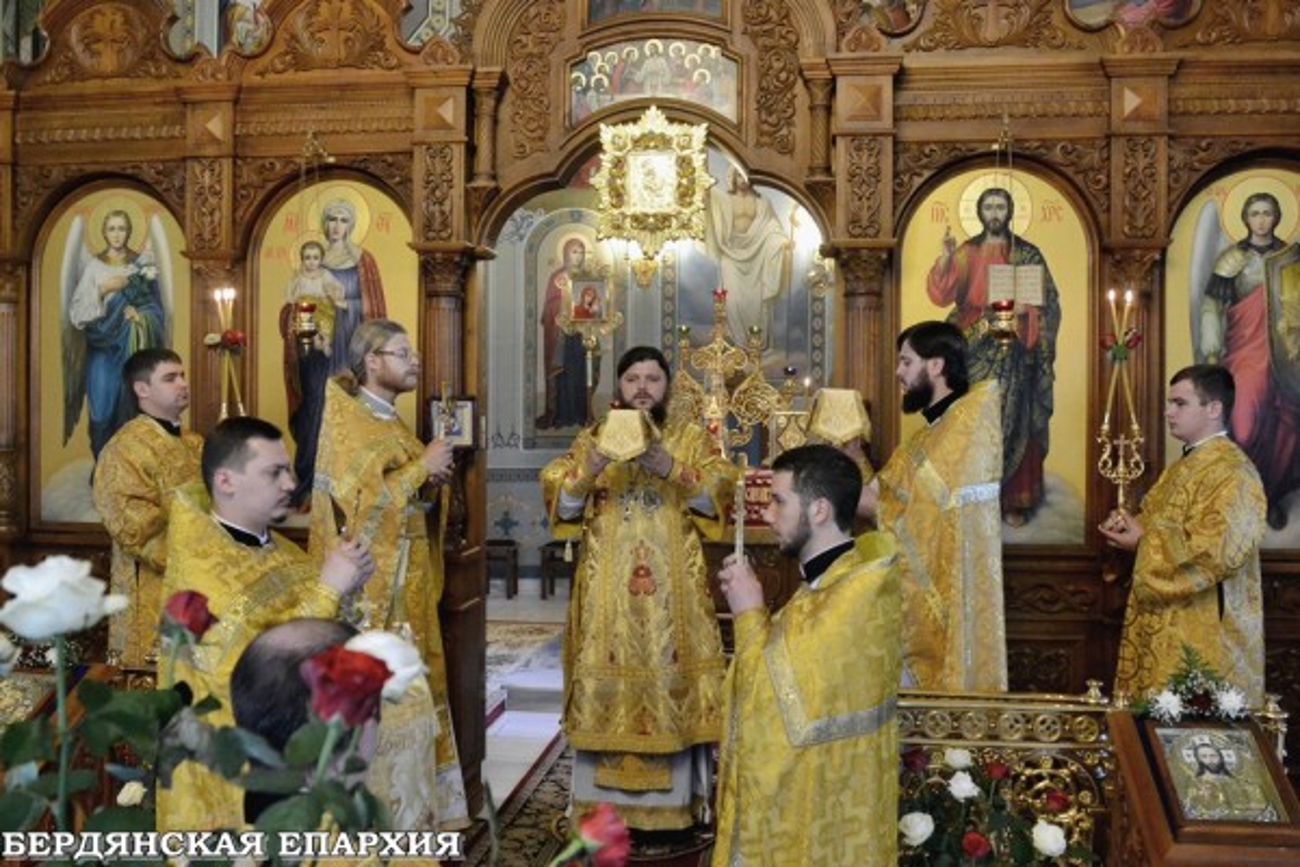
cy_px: 434
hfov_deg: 61.9
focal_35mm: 30
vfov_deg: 43.6
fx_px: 1083
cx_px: 650
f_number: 3.5
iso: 3200
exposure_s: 1/60
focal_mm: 20
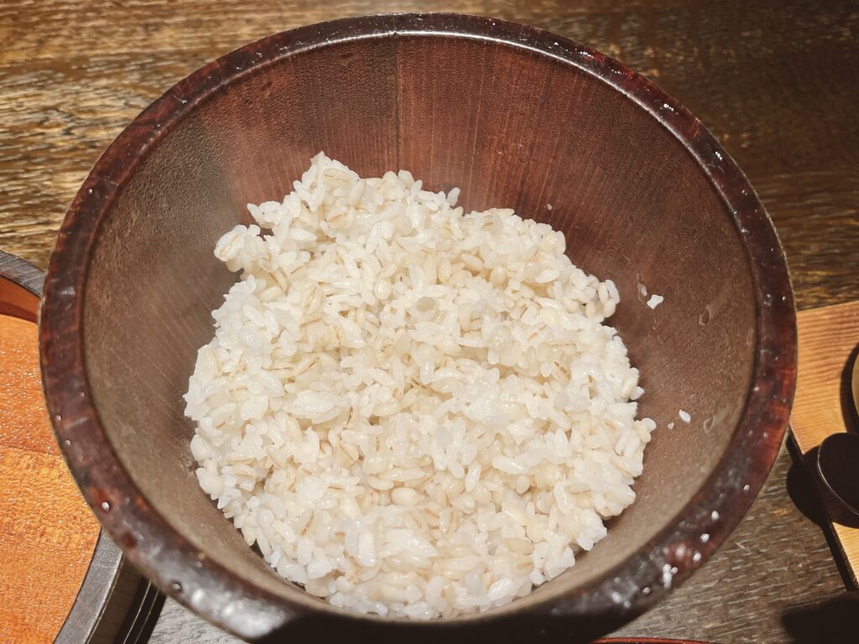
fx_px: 645
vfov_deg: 53.1
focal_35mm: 26
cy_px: 322
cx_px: 430
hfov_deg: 67.3
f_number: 1.6
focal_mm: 5.1
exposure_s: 1/50
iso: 250
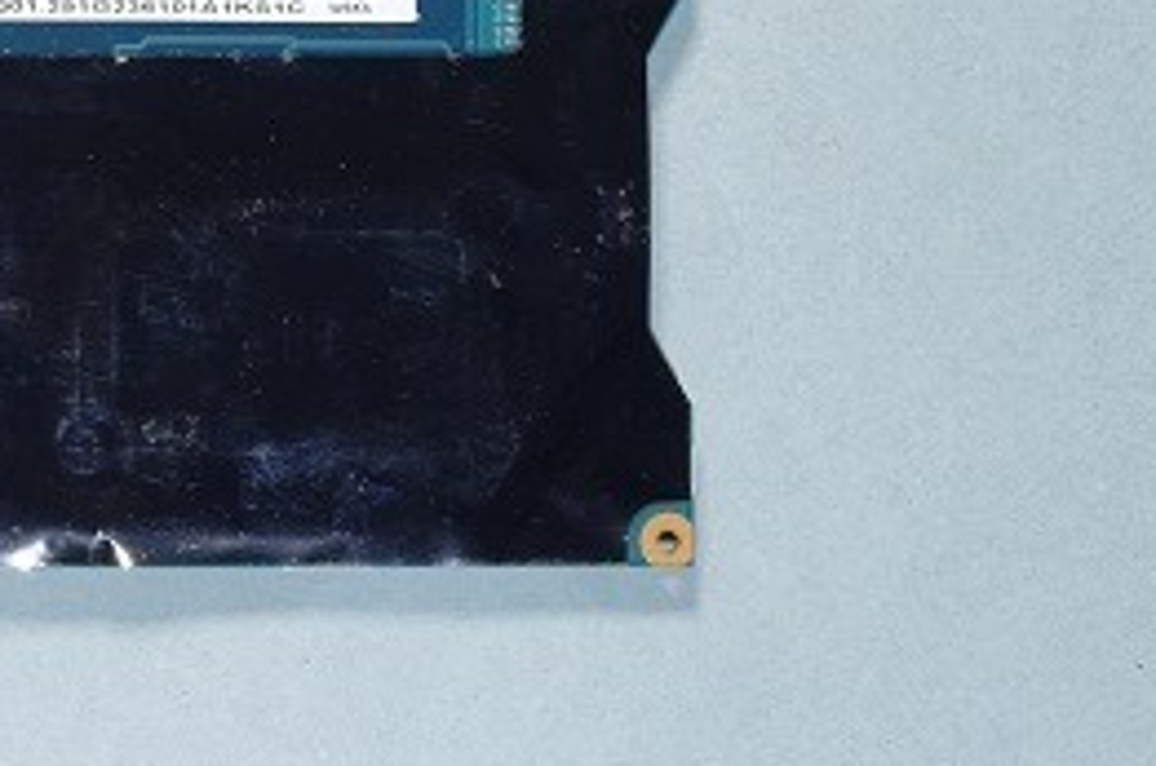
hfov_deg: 17.0
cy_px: 155
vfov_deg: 12.1
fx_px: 3590
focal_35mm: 112
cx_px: -447
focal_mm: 26
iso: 100
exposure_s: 1/5
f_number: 8
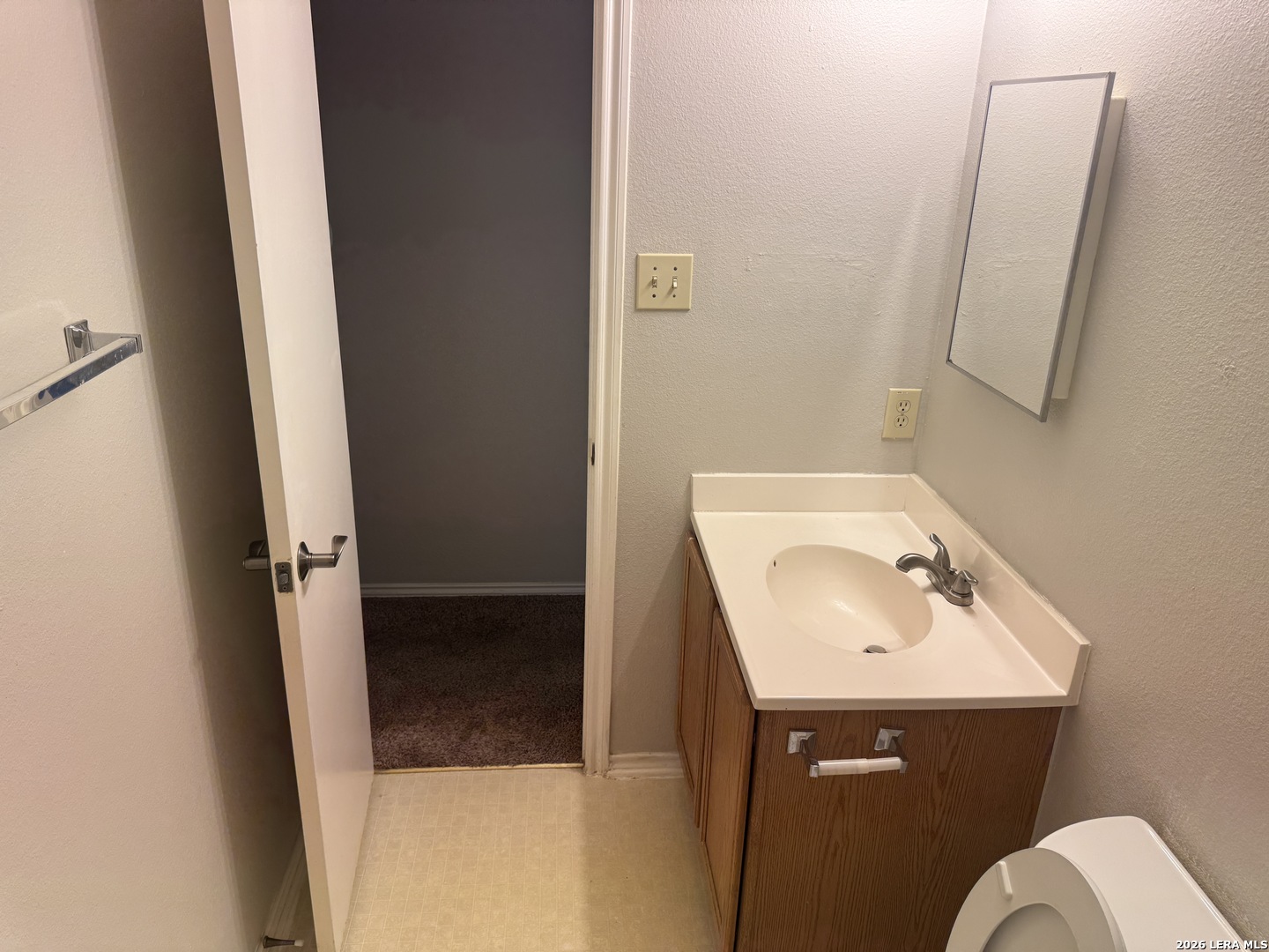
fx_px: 880
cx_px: 634
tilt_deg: -20.2
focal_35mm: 24
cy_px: 476
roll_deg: -1.7
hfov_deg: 71.6
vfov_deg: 56.8
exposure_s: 1/120
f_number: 1.78
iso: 80
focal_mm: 6.76
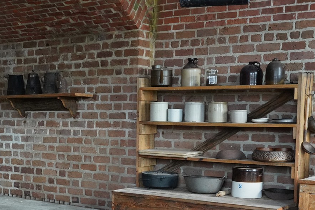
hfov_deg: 31.3
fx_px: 551
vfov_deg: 21.3
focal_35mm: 63
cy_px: 165
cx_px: 78
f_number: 13
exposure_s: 1/80
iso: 6400
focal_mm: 28
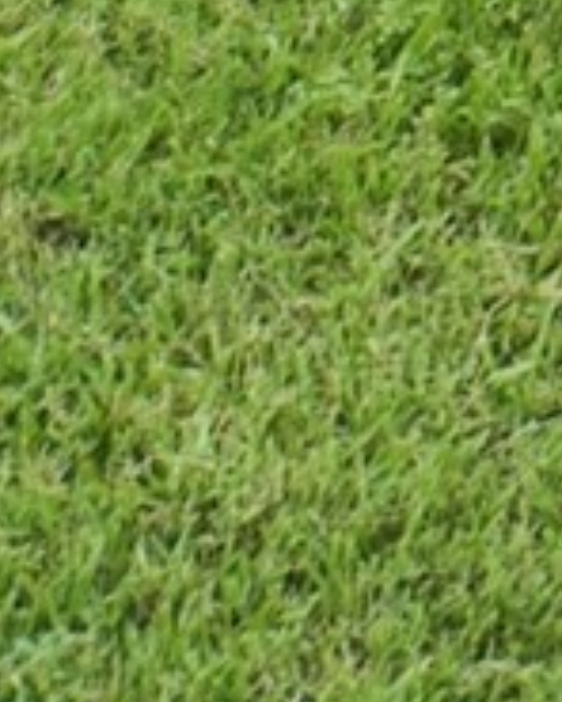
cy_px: -1901
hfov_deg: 9.0
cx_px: 1371
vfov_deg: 8.4
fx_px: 3202
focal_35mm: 154
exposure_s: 1/200
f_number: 11
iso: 500
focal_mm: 14
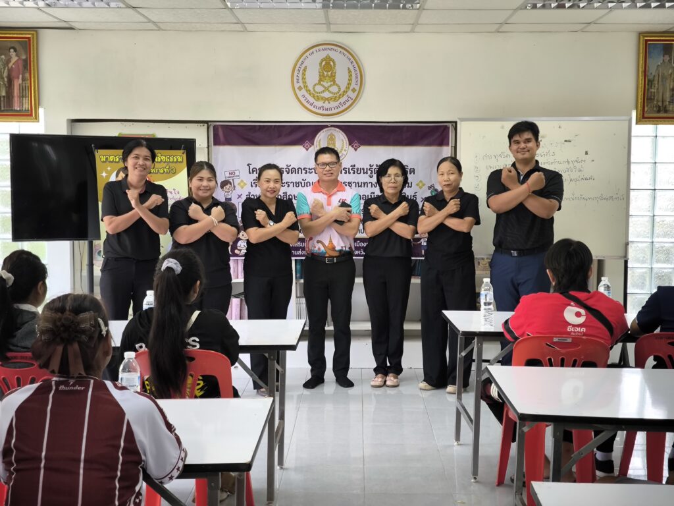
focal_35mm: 50
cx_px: 337
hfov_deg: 38.2
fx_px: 974
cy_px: 253
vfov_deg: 29.1
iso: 200
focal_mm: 7.1
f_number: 1.9
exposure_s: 1/100
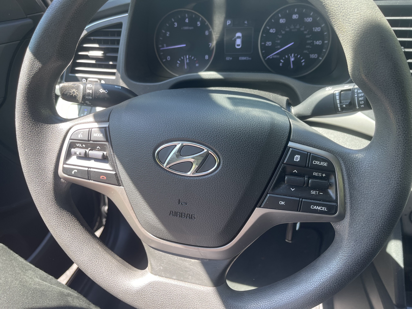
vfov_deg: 54.9
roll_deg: +0.7
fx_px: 298
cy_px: 154
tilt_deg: -26.5
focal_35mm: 25
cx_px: 206
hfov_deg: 69.4
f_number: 1.6
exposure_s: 1/121
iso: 40
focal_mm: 5.1
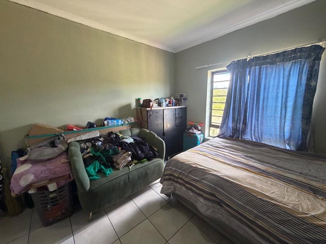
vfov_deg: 85.7
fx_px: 132
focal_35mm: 14
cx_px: 163
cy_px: 122
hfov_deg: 102.1
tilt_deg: -8.9
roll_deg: +2.4
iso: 320
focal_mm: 2.22
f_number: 2.2
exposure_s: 1/50
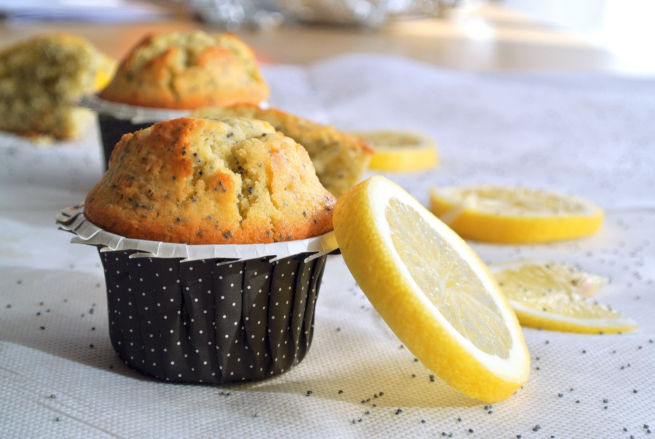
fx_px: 1475
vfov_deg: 16.9
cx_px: 328
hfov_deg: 25.0
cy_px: 220
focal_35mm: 81
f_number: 5.6
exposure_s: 1/320
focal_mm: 30
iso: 100
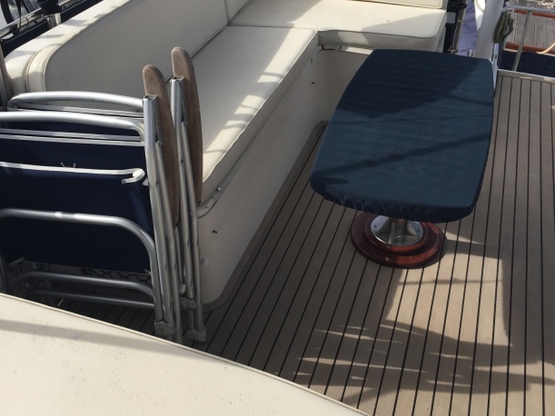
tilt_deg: -38.1
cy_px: 185
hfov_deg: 49.0
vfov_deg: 37.7
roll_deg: +1.0
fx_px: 609
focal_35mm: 38
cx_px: 264
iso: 32
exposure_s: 1/3049
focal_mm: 4.15
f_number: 2.2
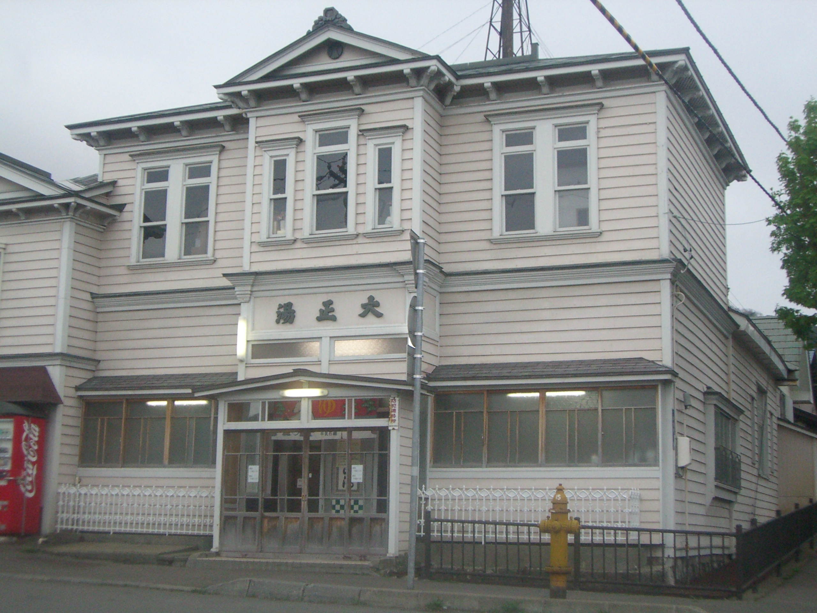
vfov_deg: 26.6
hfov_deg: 34.9
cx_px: 408
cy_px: 306
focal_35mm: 55
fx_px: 1298
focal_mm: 9
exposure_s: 1/125
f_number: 3.3
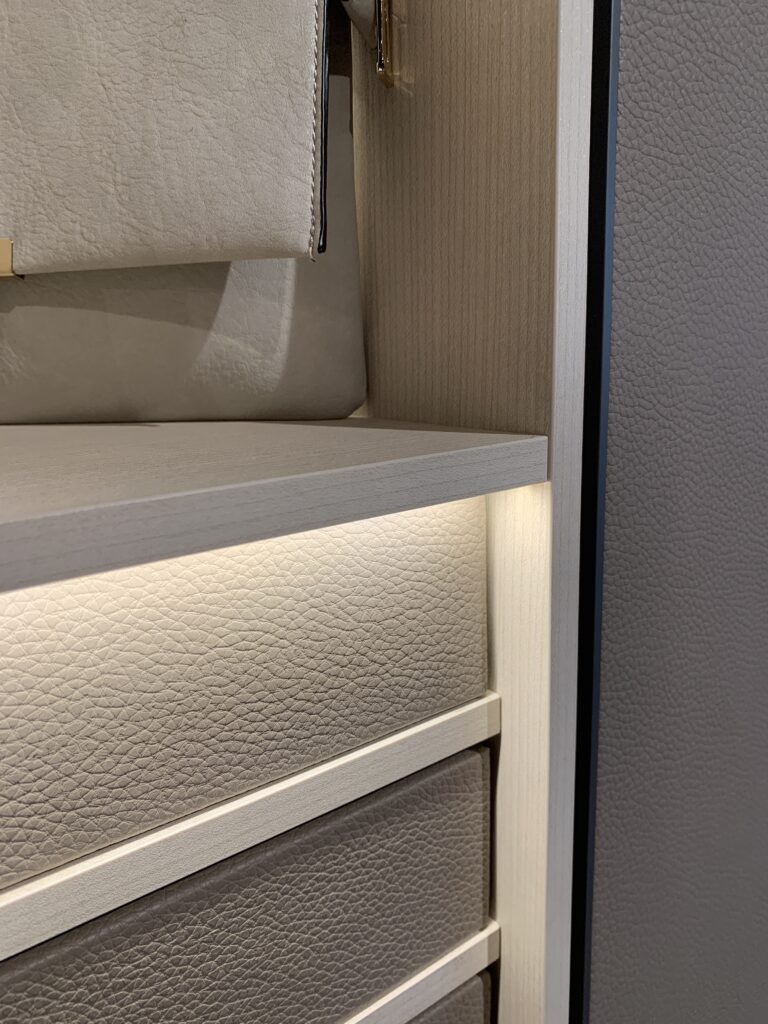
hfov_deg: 53.1
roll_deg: +1.9
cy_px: 512
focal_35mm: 26
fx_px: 769
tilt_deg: -12.4
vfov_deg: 67.3
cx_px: 384
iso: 64
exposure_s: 1/50
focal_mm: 4.25
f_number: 1.8
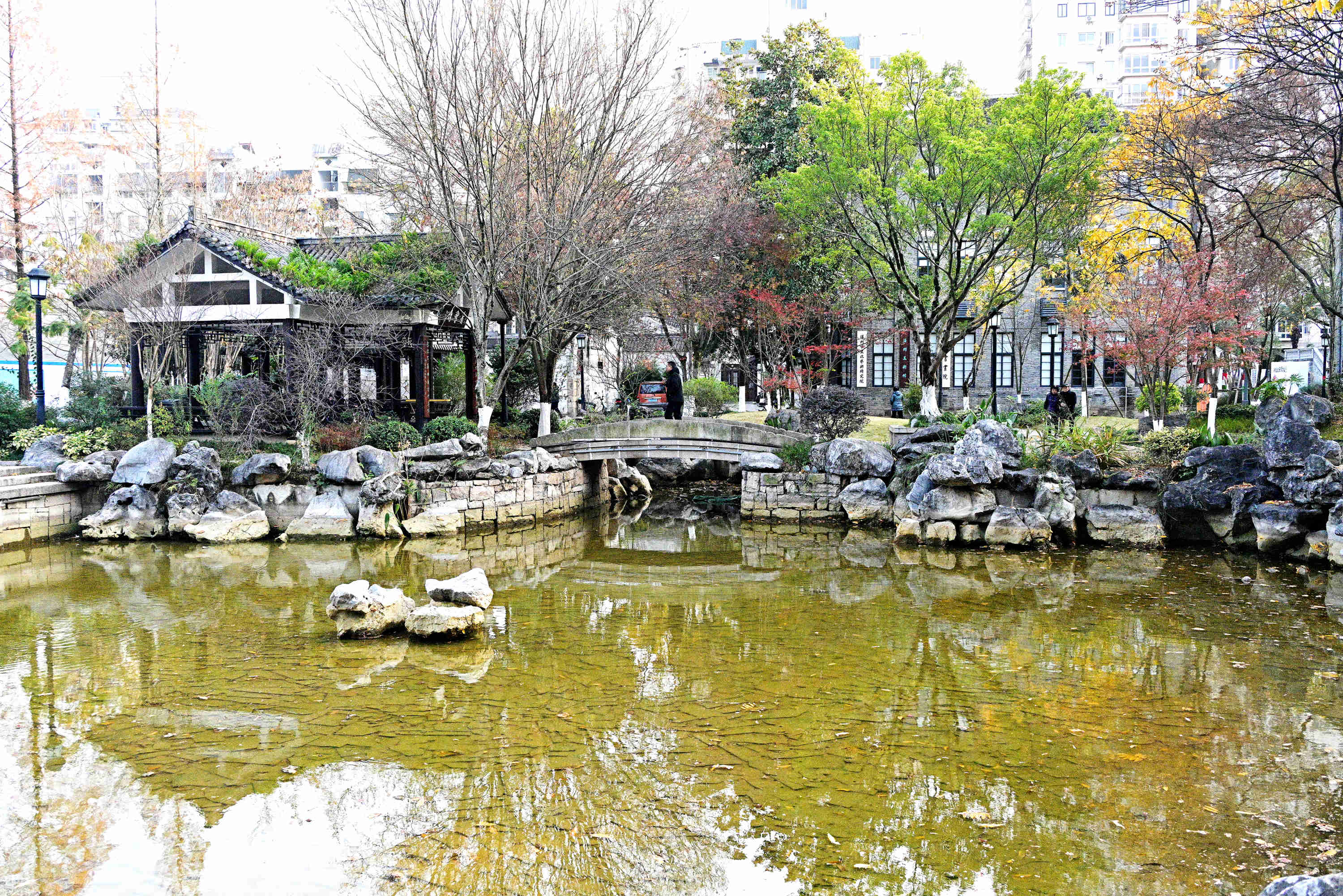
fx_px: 1156
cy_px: 448
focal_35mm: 31
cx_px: 672
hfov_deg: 60.3
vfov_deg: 42.3
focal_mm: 31
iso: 12800
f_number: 5.6
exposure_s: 1/2500
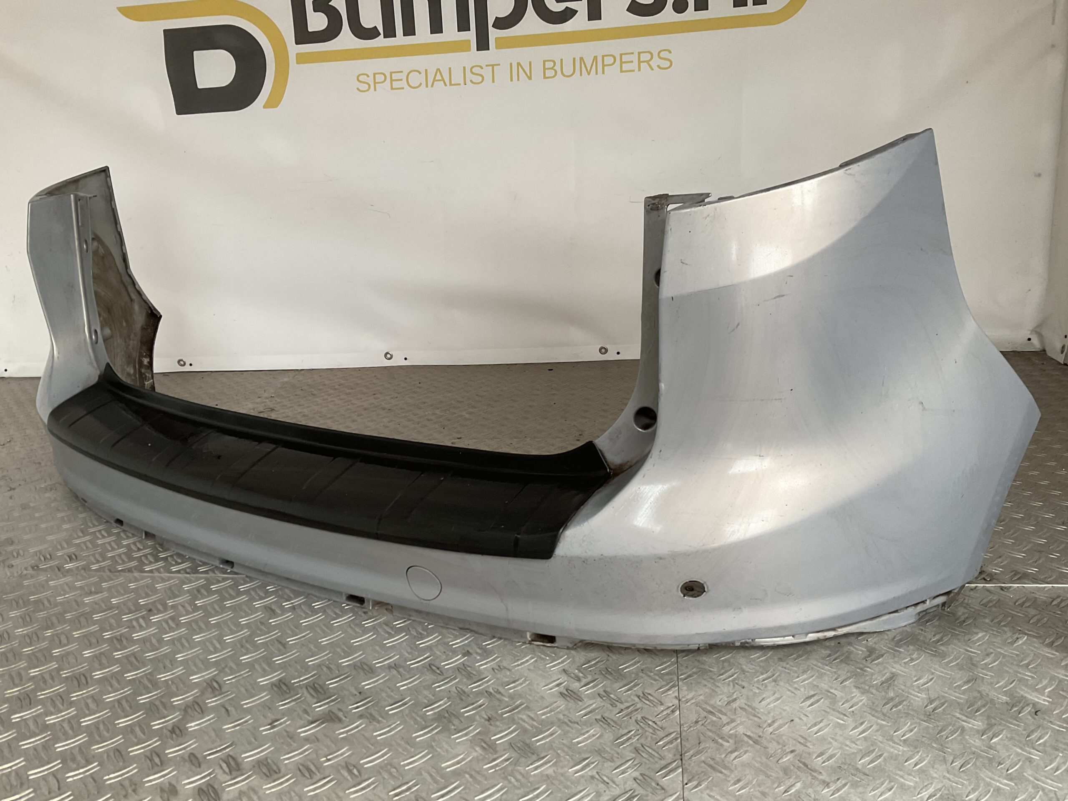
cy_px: 400
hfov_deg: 61.7
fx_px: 895
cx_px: 534
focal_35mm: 29
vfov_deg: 48.2
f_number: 1.8
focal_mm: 3
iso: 50
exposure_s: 1/60
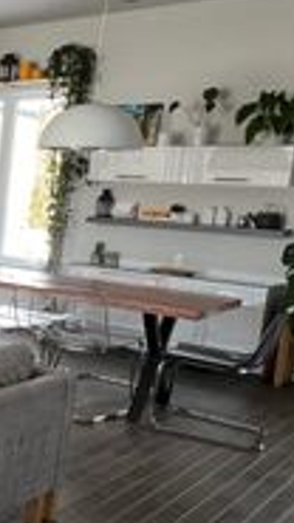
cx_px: -353
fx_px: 638
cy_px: 254
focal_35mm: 46
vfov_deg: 44.6
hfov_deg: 16.4
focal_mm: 1.57
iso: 64
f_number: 1.8
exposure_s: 1/99
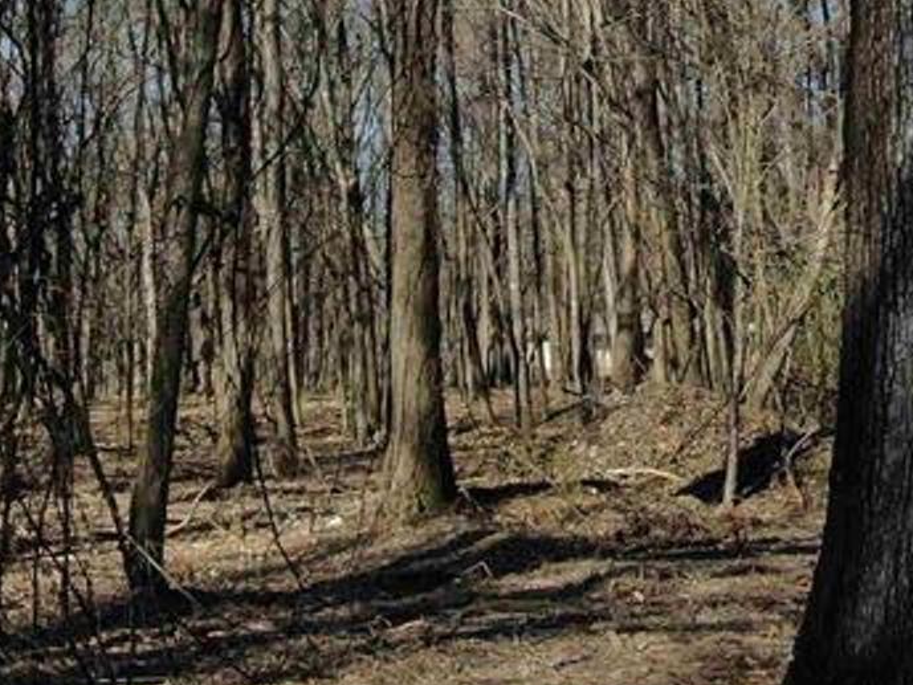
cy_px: -86
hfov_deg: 17.6
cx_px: 795
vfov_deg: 13.2
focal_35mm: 110
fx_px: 2902
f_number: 3.4
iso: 100
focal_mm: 6.35
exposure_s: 1/800
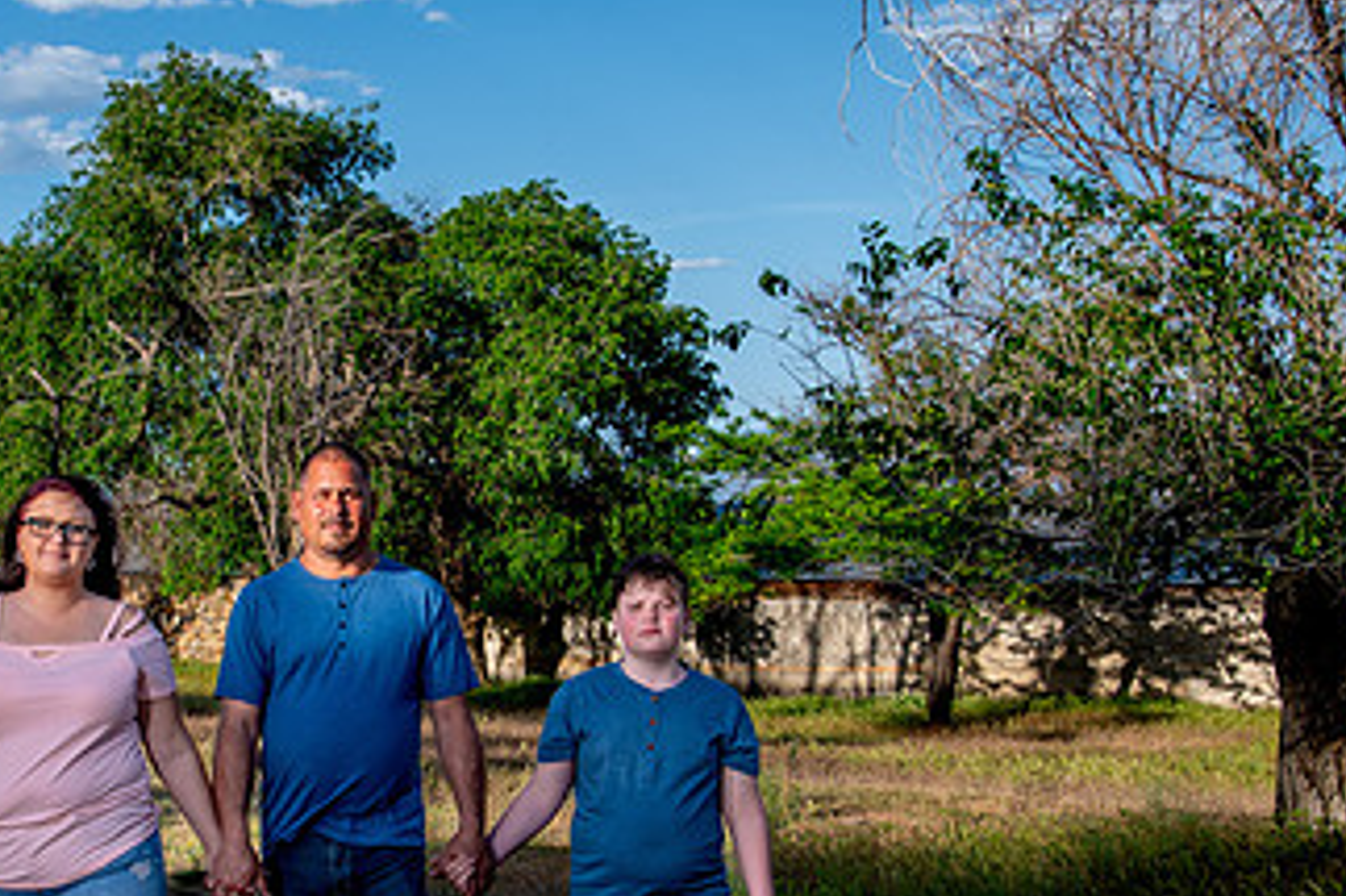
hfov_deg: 29.1
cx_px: 298
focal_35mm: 68
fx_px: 2541
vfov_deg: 19.9
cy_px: 622
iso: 200
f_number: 8
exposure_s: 1/200
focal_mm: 34
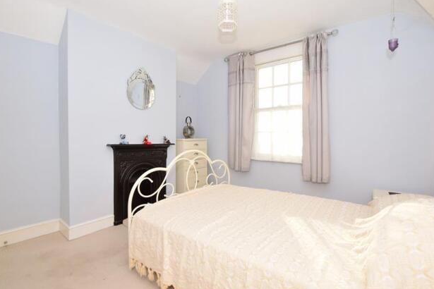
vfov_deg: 73.7
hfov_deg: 96.7
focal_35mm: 16
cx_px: 215
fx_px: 193
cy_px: 141
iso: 400
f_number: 7.1
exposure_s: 1/200
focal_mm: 10
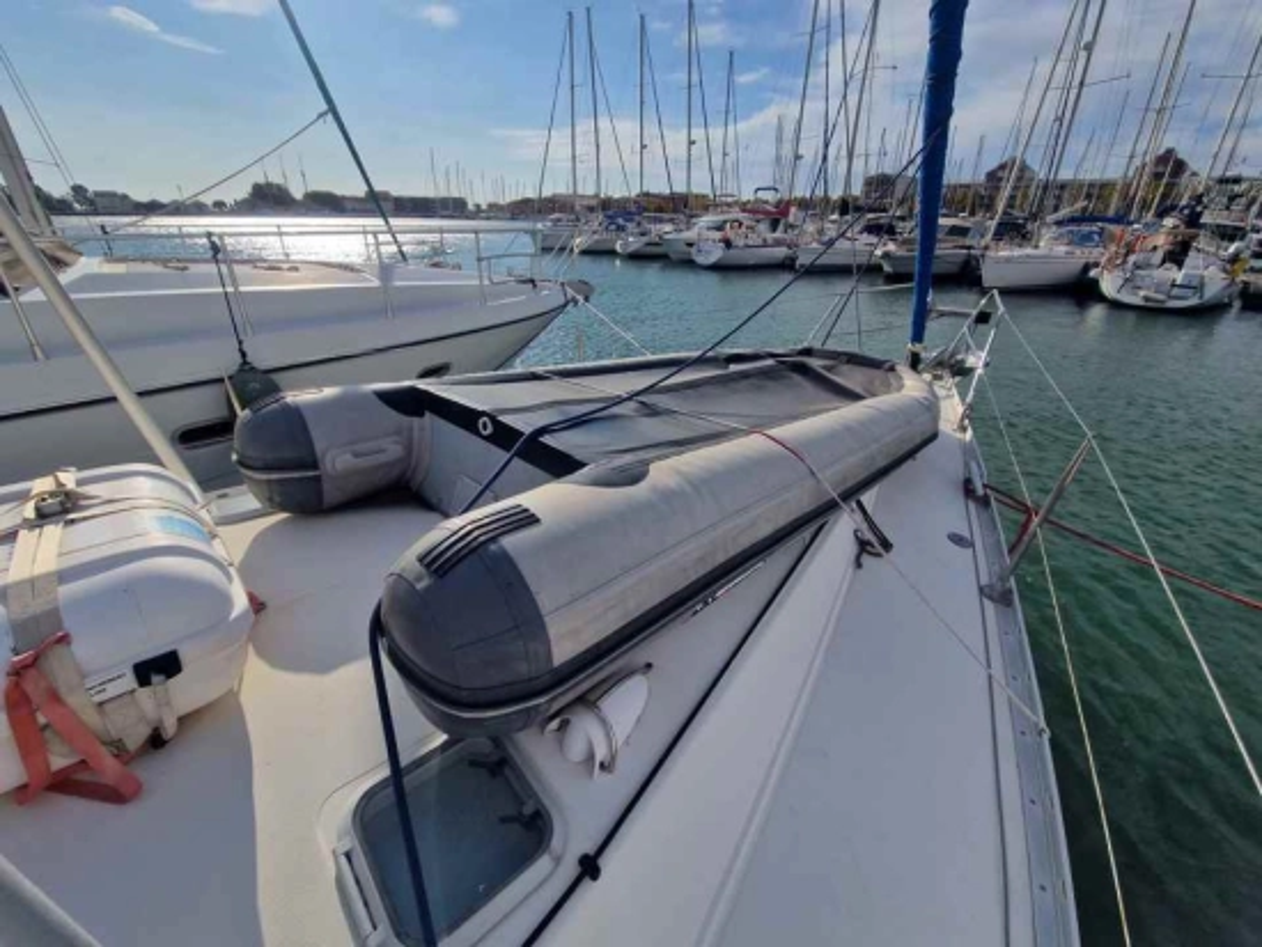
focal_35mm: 13
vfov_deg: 90.0
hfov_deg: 106.2
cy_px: 474
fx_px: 474
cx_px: 631
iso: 50
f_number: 2.2
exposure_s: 1/3992
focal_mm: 2.2
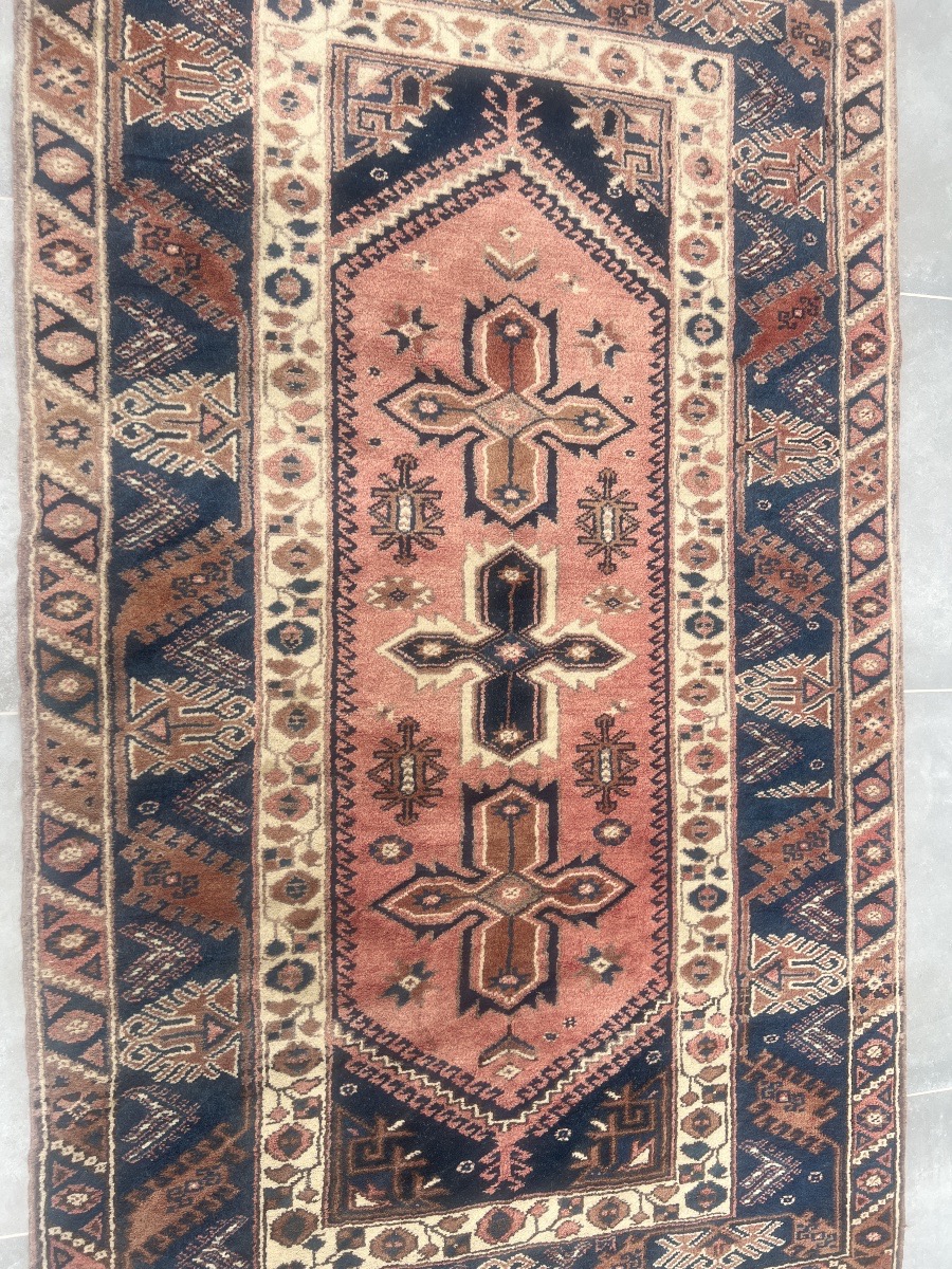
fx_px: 953
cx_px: 476
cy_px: 634
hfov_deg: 53.1
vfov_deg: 67.3
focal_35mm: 26
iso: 50
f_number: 1.5
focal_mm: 5.7
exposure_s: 1/558
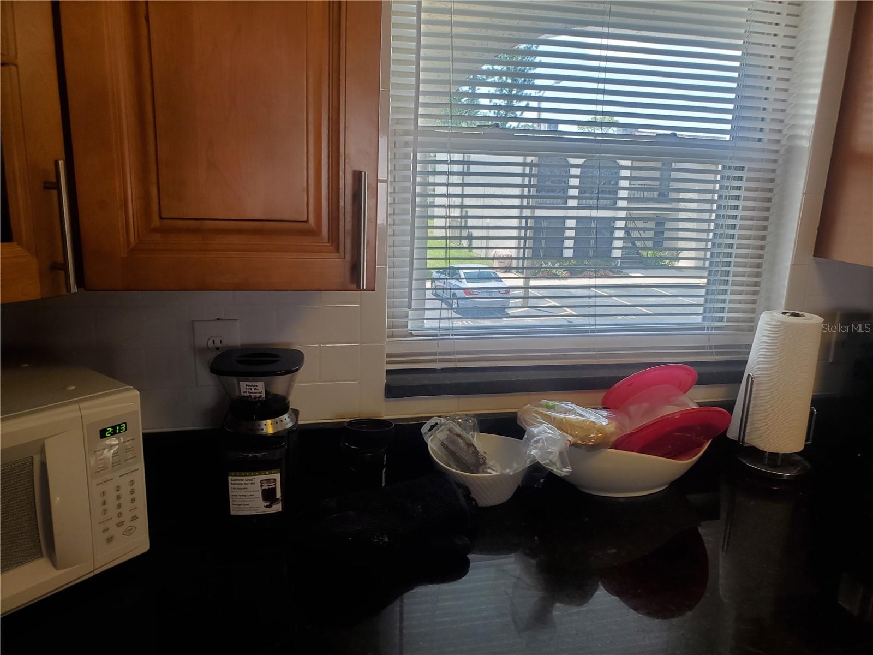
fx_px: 656
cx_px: 436
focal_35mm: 26
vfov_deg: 53.1
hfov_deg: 67.3
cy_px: 328
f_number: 2.4
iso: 80
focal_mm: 4.3
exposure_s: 1/60
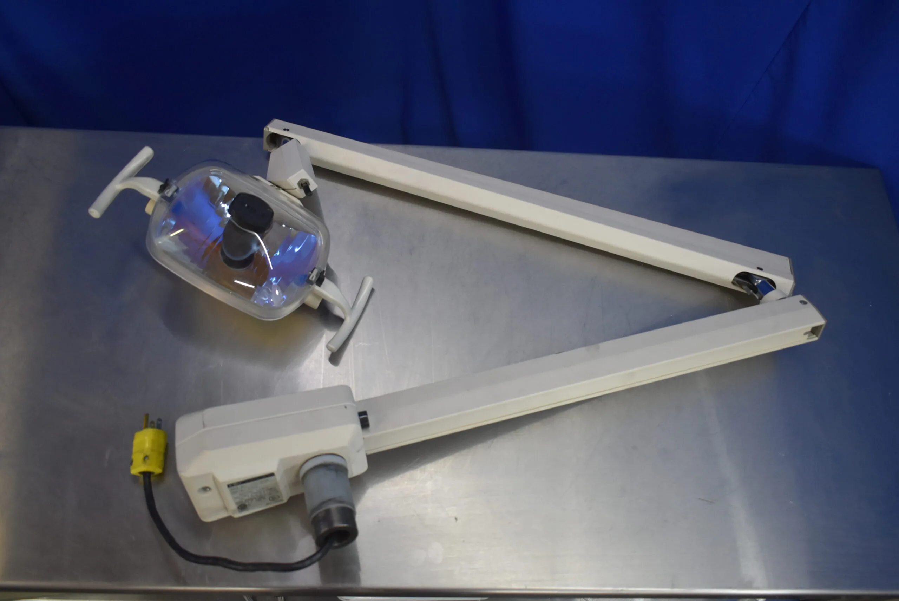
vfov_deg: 43.7
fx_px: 750
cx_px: 450
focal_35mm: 30
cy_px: 300
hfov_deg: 61.9
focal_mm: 20
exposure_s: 1/125
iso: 1000
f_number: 3.5
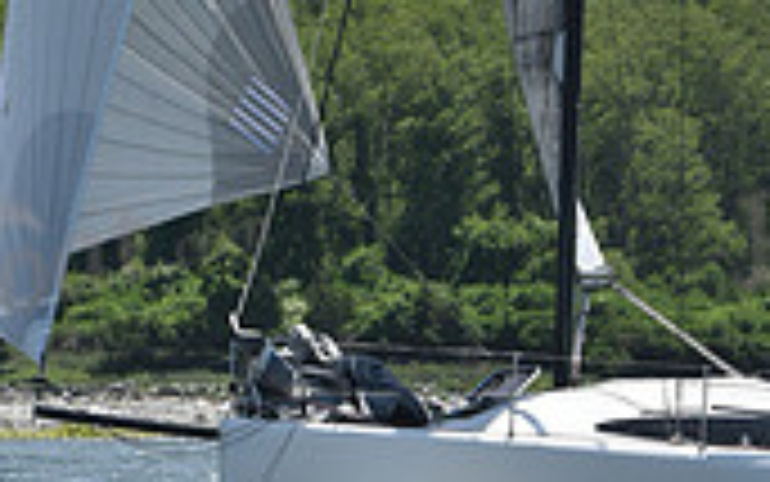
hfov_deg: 4.5
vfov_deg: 2.8
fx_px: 9782
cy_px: -459
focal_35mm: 466
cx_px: 507
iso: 250
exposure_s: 1/1600
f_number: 7.1
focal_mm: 135
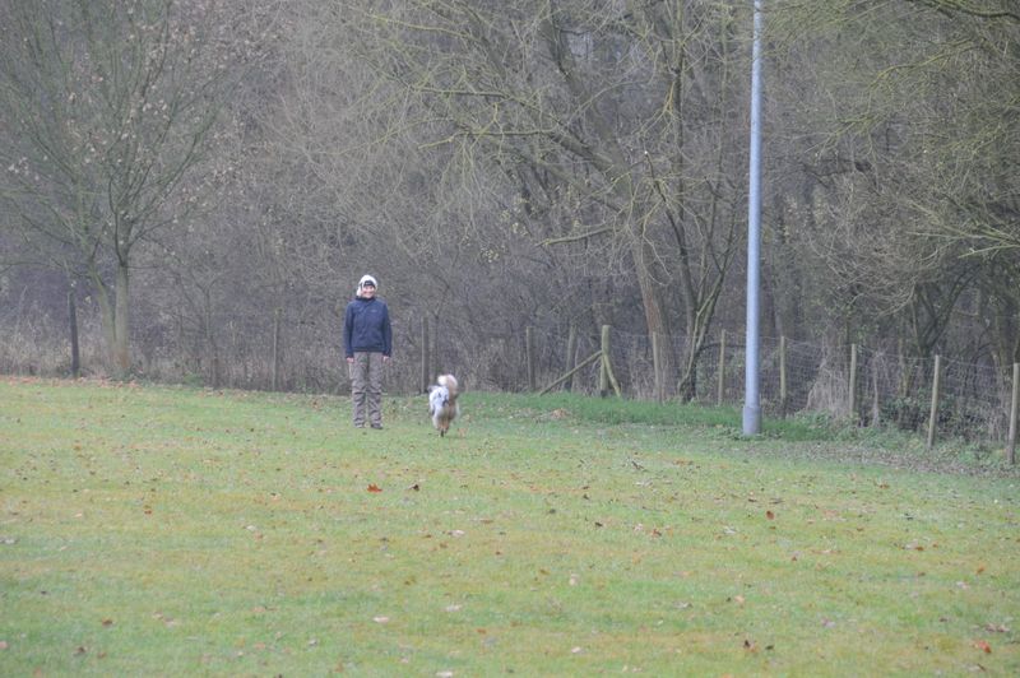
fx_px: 5733
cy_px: 339
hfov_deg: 10.2
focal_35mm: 202
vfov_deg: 6.8
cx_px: 510
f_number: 7.1
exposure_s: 1/50
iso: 400
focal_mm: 135
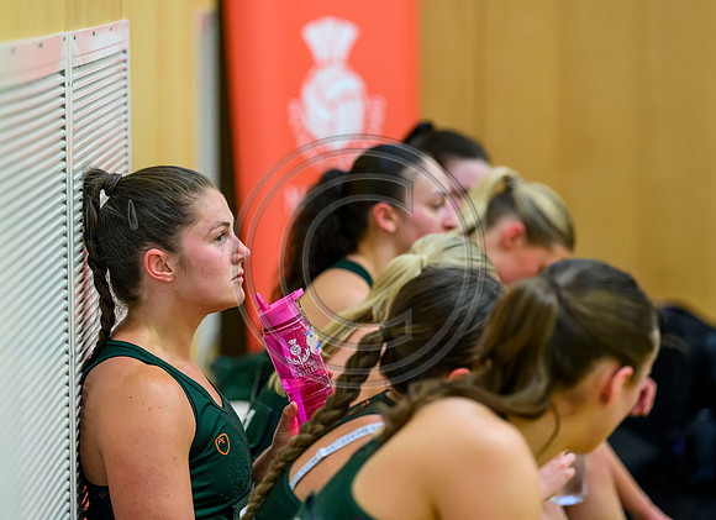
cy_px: 245
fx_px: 3430
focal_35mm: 168
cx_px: 363
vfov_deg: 8.7
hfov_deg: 11.9
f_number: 3.2
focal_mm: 150
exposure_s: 1/500
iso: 4000
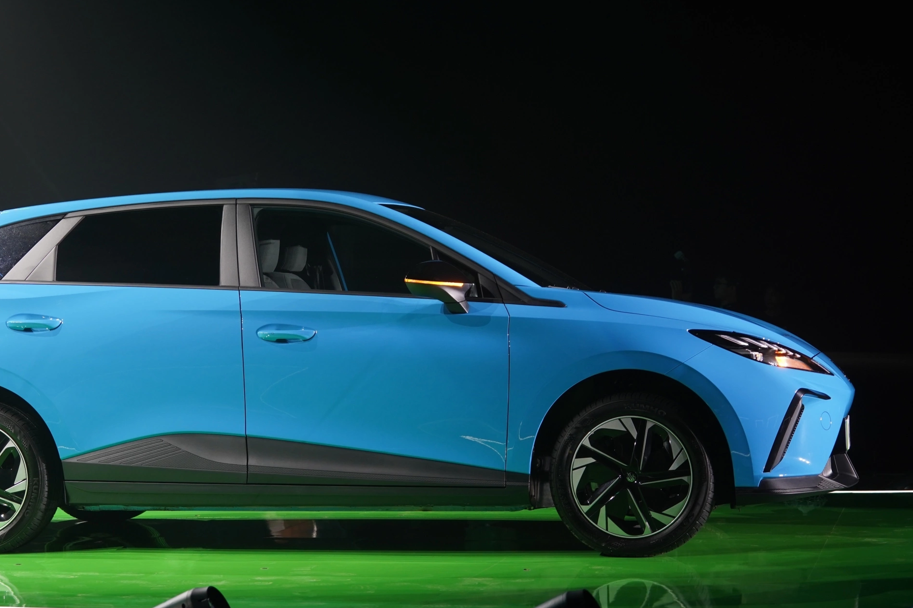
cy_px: 262
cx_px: 347
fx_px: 2257
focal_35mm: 89
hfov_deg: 22.8
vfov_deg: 15.3
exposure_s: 1/200
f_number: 4
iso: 800
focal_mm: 70
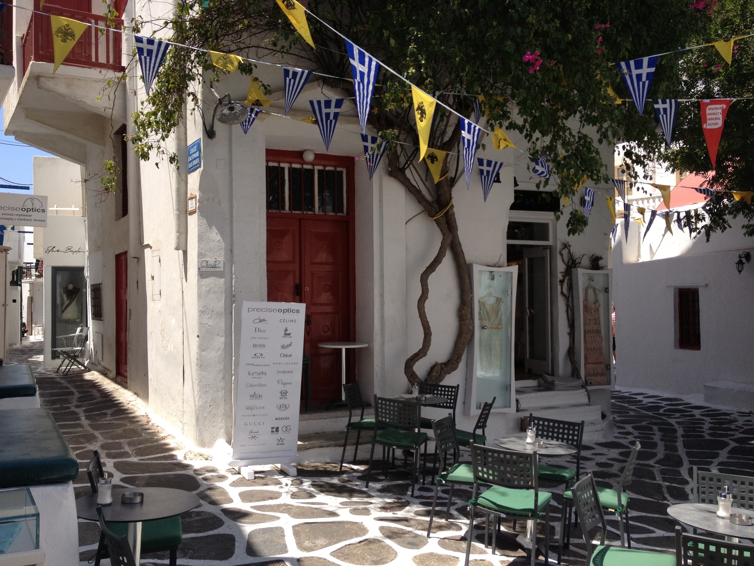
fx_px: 762
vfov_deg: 40.7
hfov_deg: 52.6
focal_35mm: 35
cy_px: 283
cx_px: 377
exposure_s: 1/1151
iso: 50
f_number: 2.4
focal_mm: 4.28
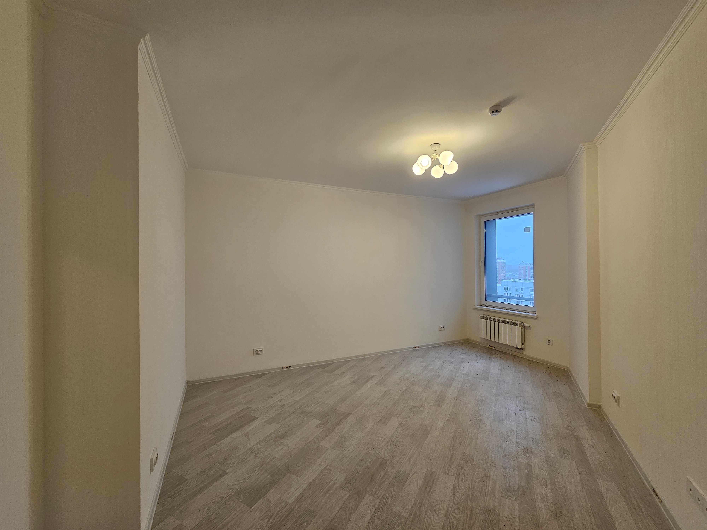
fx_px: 266
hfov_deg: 106.2
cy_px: 265
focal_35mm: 13
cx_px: 354
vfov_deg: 89.9
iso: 64
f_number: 2.2
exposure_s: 1/50
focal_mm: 2.2
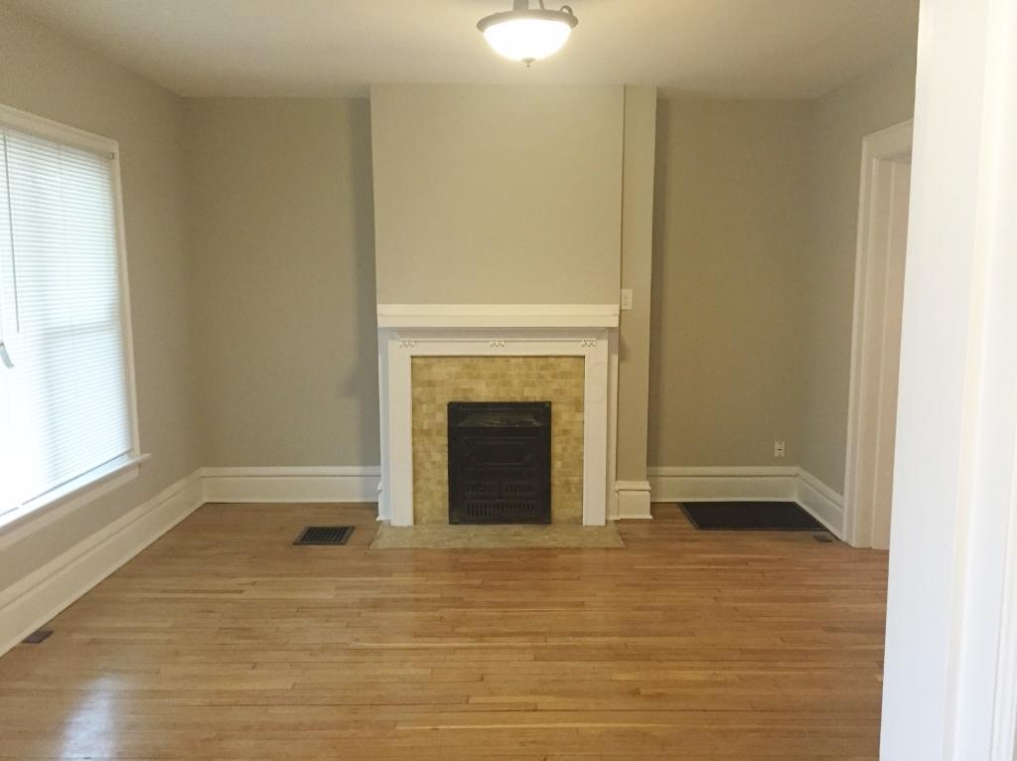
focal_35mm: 29
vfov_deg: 48.2
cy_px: 380
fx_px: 851
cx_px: 508
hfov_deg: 61.7
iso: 160
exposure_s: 1/30
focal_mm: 4.15
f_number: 2.2
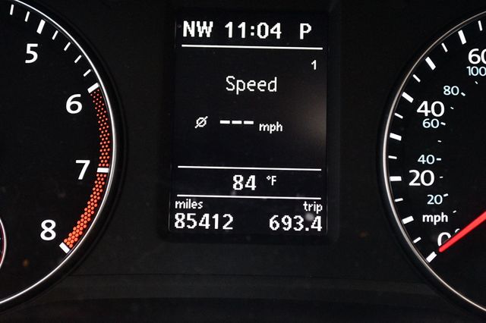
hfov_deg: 28.1
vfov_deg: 18.9
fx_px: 971
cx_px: 243
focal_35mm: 72
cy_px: 162
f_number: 5.3
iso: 5600
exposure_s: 1/60
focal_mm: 48
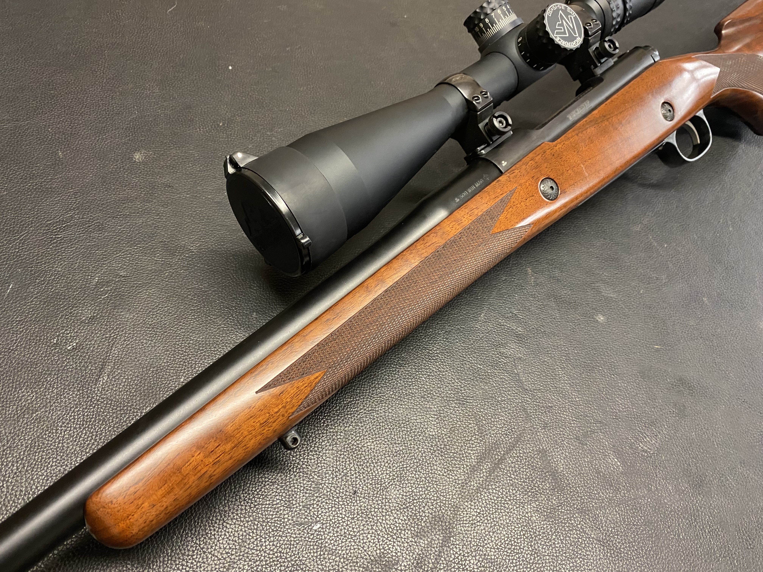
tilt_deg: -56.4
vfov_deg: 53.1
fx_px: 573
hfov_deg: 67.3
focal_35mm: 26
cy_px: 286
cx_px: 382
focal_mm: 4.25
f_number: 1.8
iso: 320
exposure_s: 1/33
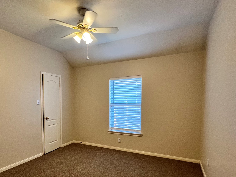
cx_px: 99
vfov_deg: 65.1
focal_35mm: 20
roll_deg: -0.3
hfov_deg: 81.1
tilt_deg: -3.8
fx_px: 136
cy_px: 109
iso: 200
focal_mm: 1.57
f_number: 1.8
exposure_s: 1/120
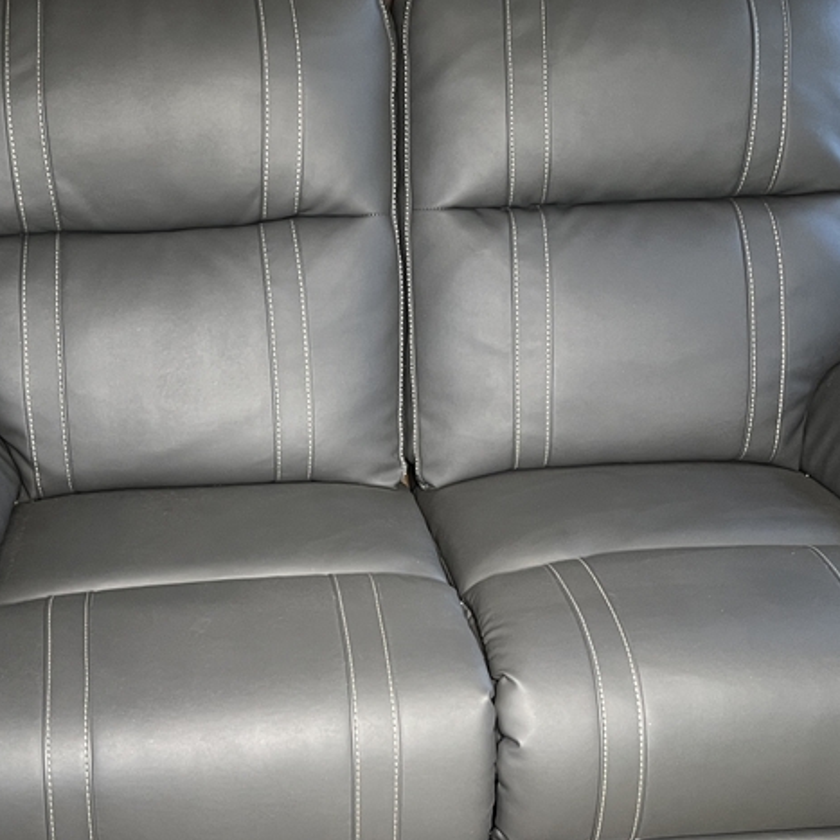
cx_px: 383
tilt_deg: -31.2
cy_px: 522
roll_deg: -1.6
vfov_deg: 29.0
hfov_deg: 29.1
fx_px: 1620
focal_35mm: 59
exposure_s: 1/60
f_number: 1.5
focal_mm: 5.7
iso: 160
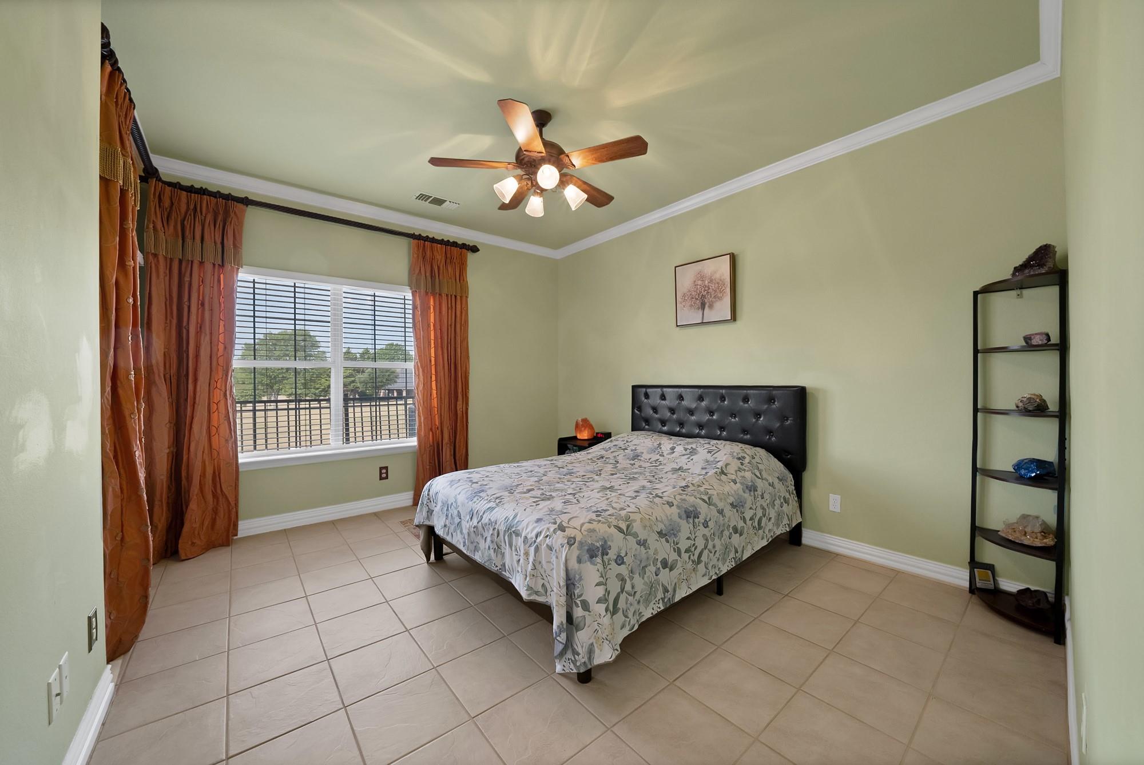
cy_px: 382
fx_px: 382
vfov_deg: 90.1
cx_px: 572
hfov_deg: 112.6
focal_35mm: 12
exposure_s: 1/8
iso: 640
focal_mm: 12
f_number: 9
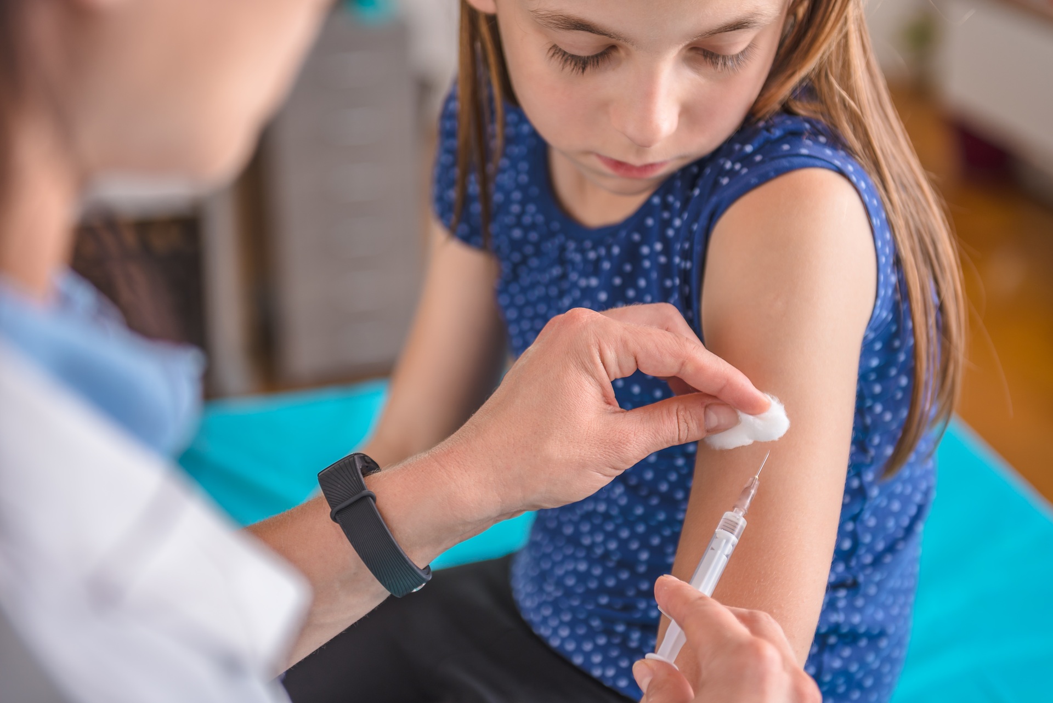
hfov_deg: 28.8
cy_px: 352
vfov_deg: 19.5
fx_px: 2048
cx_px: 526
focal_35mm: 70
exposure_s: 1/200
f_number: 2.8
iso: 100
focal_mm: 70
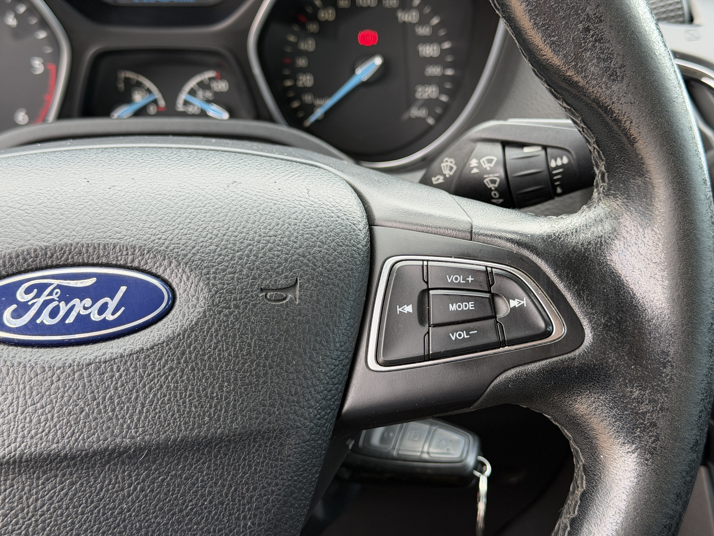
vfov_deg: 30.3
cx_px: 357
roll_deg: -0.9
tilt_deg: -21.3
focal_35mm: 48
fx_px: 990
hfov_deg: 39.7
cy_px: 268
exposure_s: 1/121
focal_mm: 6.76
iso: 64
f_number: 1.78
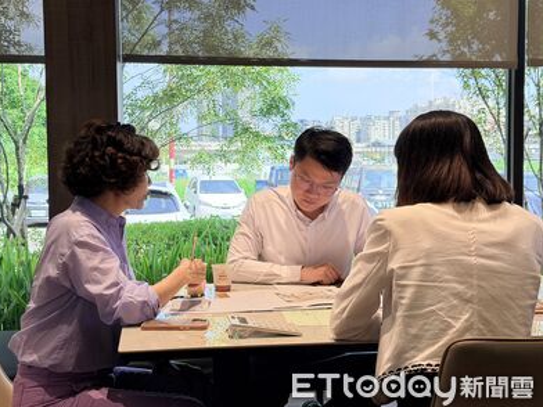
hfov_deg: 38.9
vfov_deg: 29.7
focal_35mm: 49
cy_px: 206
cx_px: 267
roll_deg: +0.1
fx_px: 769
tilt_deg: -3.3
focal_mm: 6.76
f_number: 1.78
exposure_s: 1/192
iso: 64
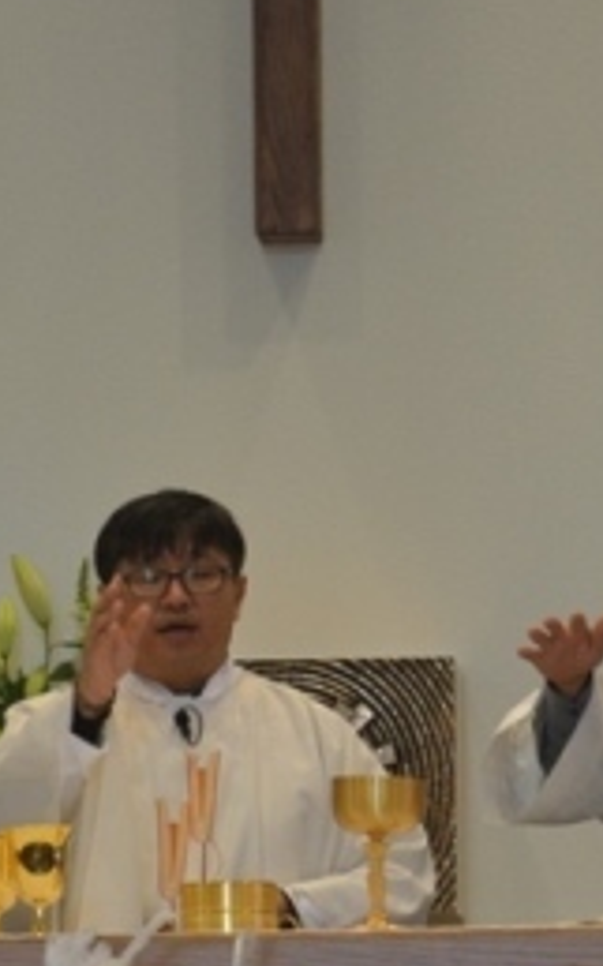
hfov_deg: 3.6
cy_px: 719
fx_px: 9483
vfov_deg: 5.8
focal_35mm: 360
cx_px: 97
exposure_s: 1/40
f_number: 5.3
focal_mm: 95
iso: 800
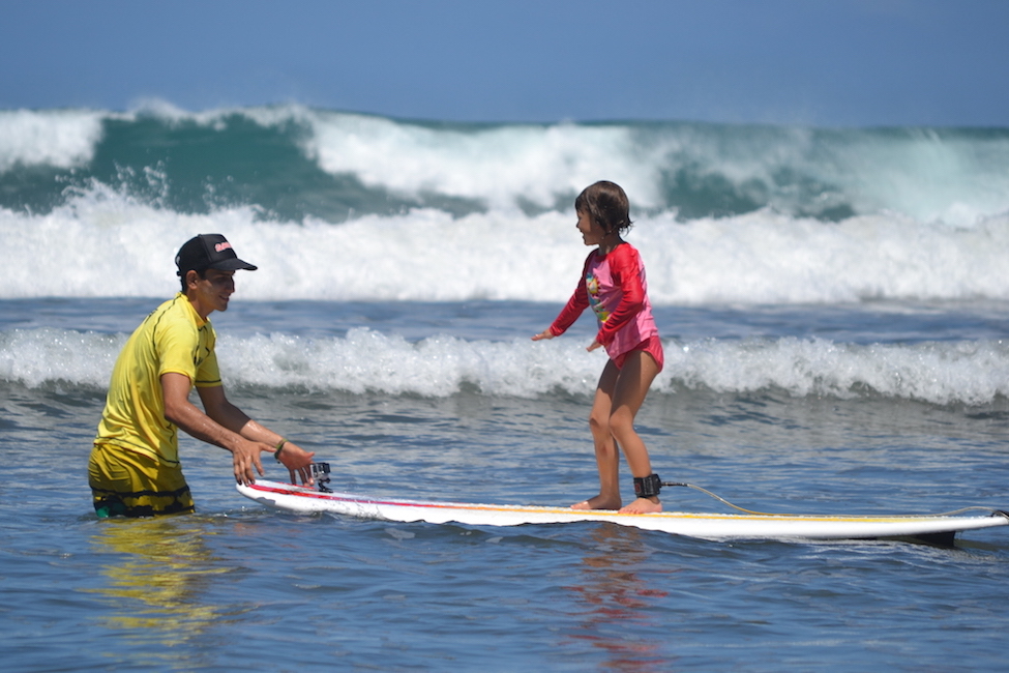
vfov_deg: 5.2
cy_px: 336
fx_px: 7357
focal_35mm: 262
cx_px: 504
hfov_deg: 7.8
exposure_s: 1/640
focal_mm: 175
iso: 100
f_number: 6.3
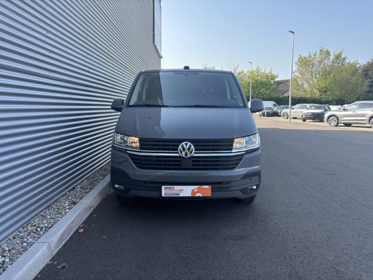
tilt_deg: -7.1
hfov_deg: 67.3
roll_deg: -0.1
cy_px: 140
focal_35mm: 26
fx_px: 280
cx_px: 186
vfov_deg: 53.1
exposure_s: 1/787
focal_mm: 5.96
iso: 50
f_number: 1.6
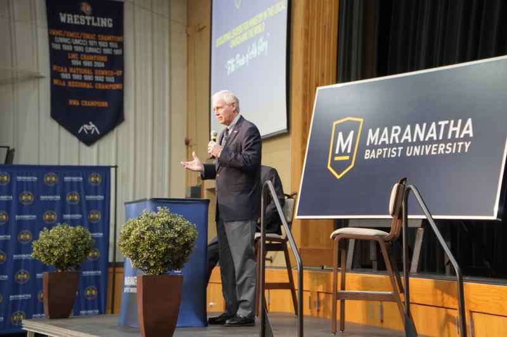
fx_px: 1436
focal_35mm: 102
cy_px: 168
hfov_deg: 20.0
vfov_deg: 13.4
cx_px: 254
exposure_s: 1/160
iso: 2500
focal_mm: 68
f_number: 4
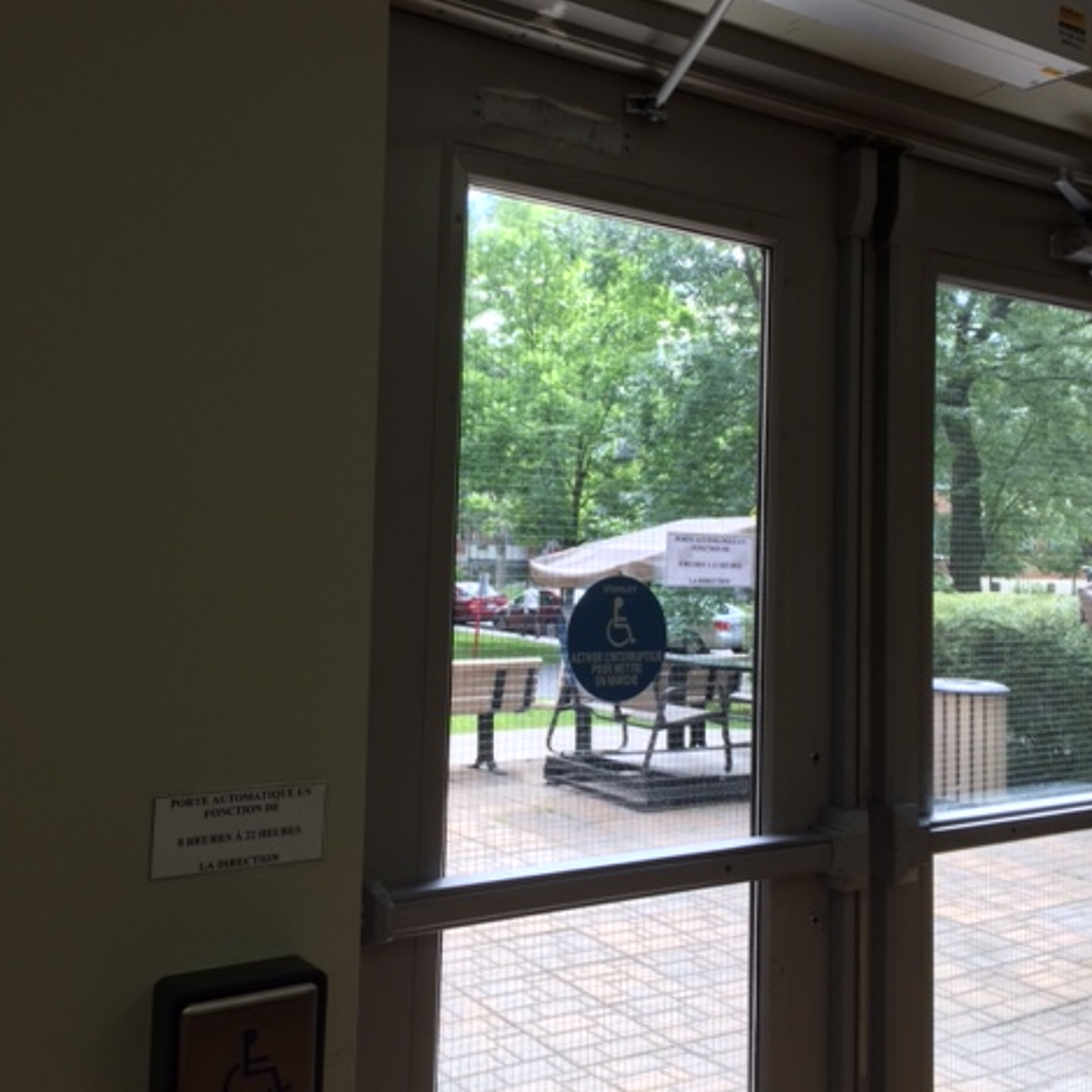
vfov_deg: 47.1
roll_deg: -1.9
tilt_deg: +2.0
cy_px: 475
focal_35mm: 35
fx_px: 1249
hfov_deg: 47.2
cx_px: 545
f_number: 2.2
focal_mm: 4.15
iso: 40
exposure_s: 1/120
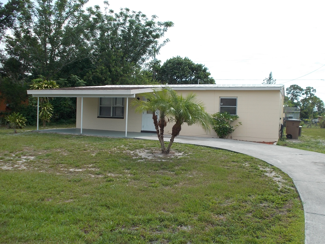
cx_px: 162
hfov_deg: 54.0
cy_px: 122
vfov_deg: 41.8
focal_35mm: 34
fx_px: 319
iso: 80
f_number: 9.2
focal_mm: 6
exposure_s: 1/125
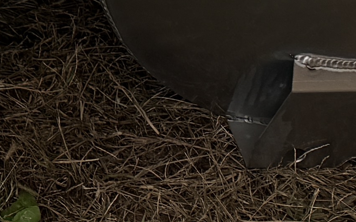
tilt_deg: -23.2
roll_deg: +1.2
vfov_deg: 6.5
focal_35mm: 170
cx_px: -502
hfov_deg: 10.6
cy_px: -597
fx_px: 1649
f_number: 1.78
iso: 80
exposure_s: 1/1689
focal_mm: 6.76
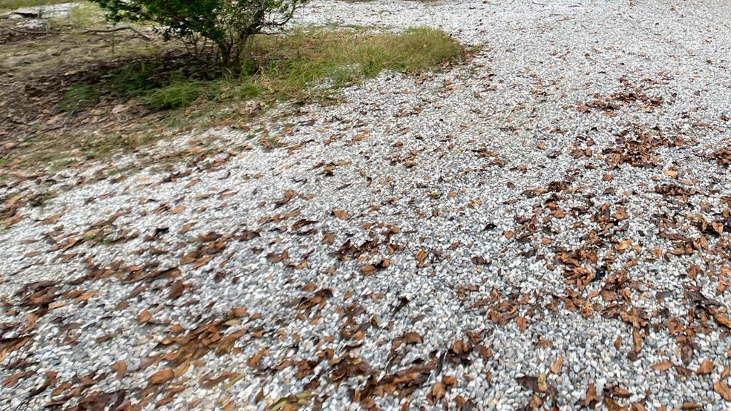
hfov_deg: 43.0
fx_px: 892
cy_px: -22
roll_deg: -0.4
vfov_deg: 24.5
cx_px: 562
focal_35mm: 46
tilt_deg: -3.1
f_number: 1.6
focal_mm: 5.1
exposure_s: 1/121
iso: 40
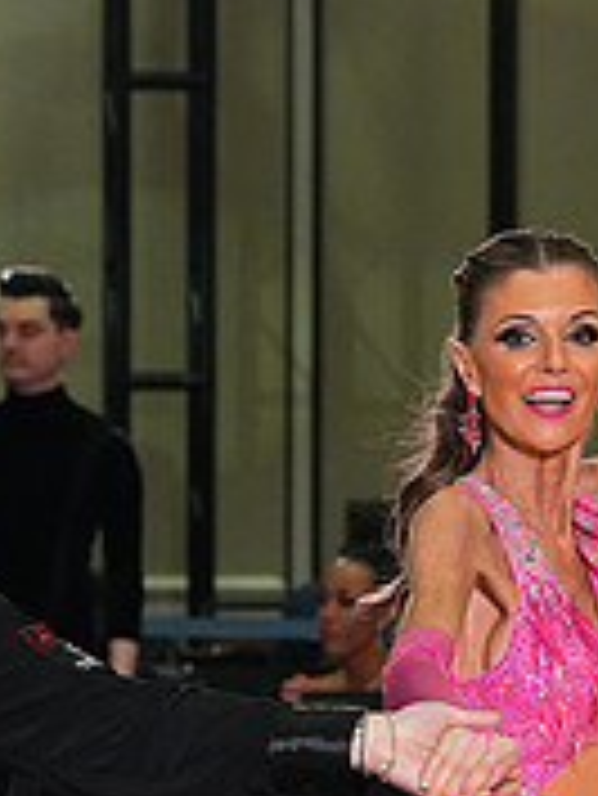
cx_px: 232
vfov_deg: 5.3
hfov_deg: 4.0
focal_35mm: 369
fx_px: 8489
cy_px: 1043
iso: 6400
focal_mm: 117
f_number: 6.3
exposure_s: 1/320
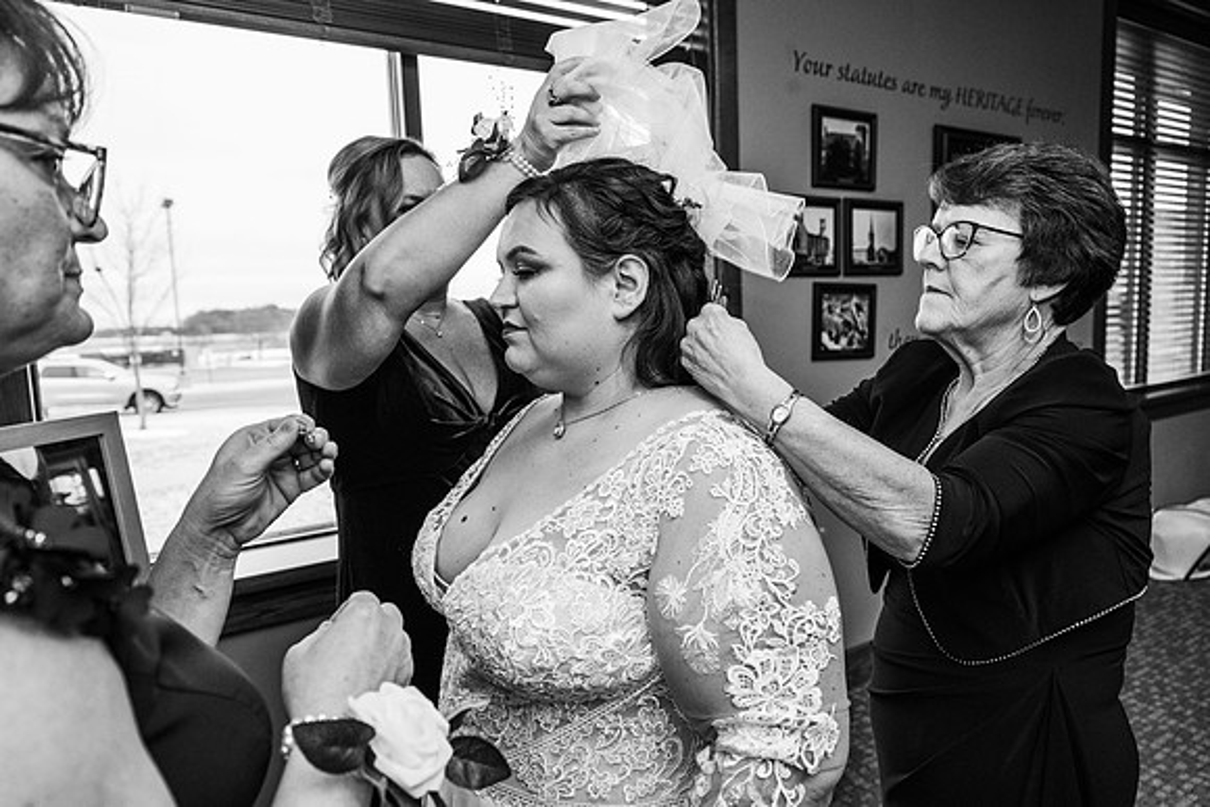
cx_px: 605
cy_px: 404
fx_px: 807
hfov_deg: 73.7
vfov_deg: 53.2
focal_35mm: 24
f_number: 4.5
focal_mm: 24
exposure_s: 1/200
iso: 1250
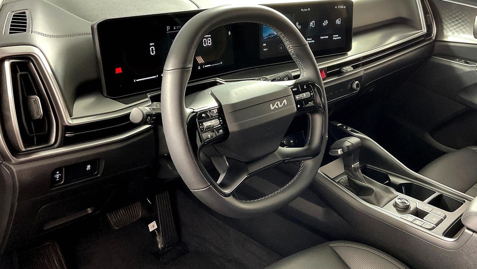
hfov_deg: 61.0
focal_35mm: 32
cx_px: 236
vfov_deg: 36.7
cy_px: 130
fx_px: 405
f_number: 1.8
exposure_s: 1/60
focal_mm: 3
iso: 250
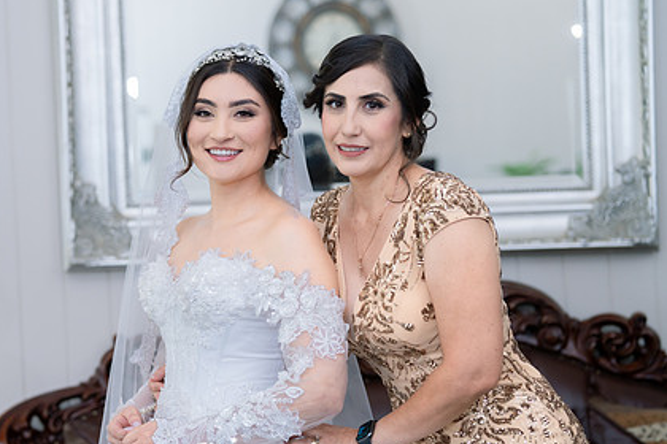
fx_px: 1408
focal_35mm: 76
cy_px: 248
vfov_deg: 17.9
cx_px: 232
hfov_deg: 26.5
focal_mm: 50
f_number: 2
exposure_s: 1/200
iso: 640
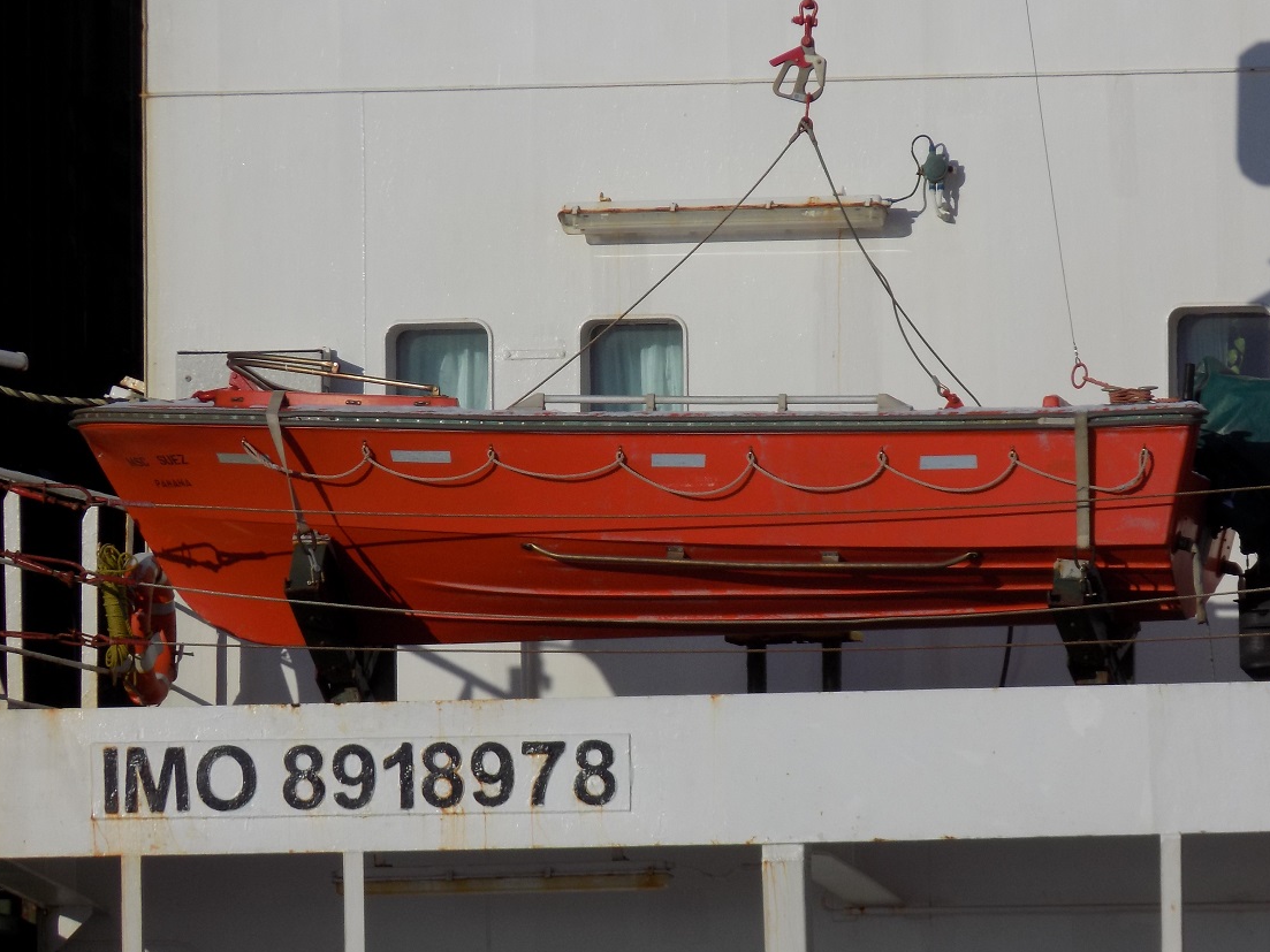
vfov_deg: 3.3
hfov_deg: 4.4
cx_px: 706
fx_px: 16545
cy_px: 452
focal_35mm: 451
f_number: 5.9
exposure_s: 1/1000
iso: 80
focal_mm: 71.5
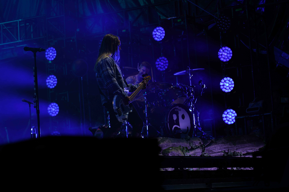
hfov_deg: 19.5
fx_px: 843
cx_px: 144
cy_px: 96
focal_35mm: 105
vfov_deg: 13.0
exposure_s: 1/125
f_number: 4
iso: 100
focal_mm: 105
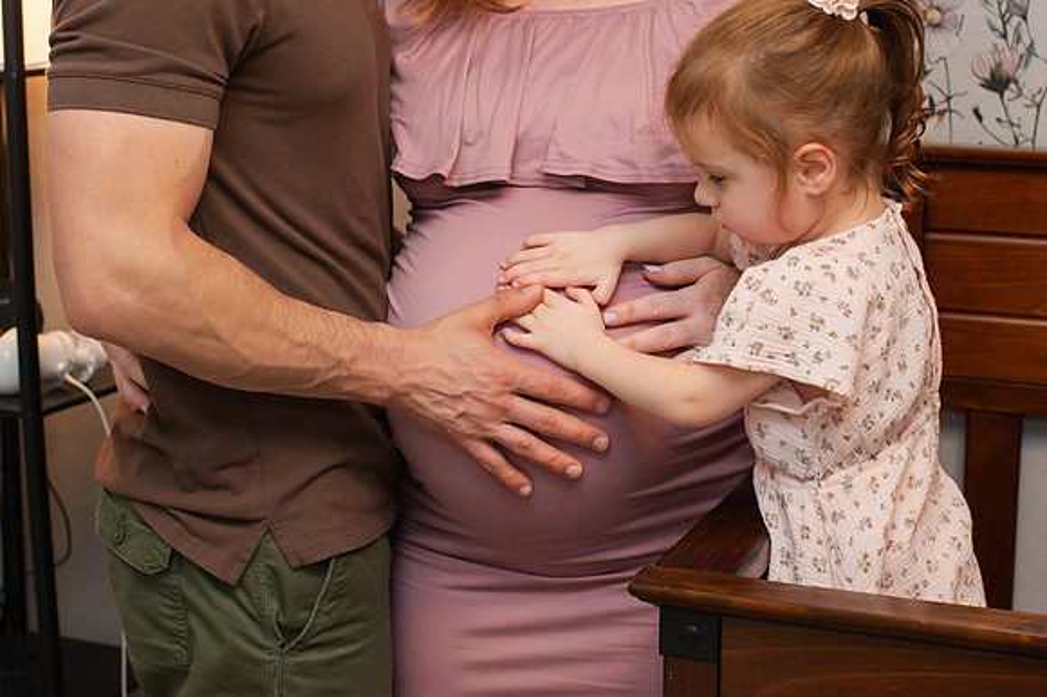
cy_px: 280
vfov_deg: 20.9
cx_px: 532
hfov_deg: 31.1
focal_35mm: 65
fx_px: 1884
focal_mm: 35
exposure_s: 1/200
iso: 1000
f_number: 3.5
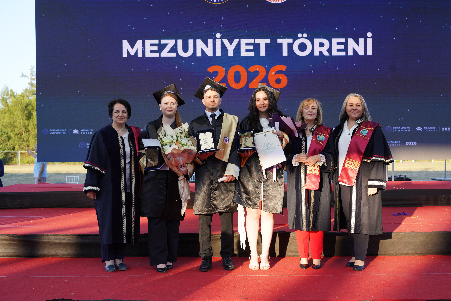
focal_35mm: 46
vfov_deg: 29.2
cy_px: 150
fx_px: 576
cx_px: 226
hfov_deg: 42.7
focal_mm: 46
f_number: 5
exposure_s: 1/500
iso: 500
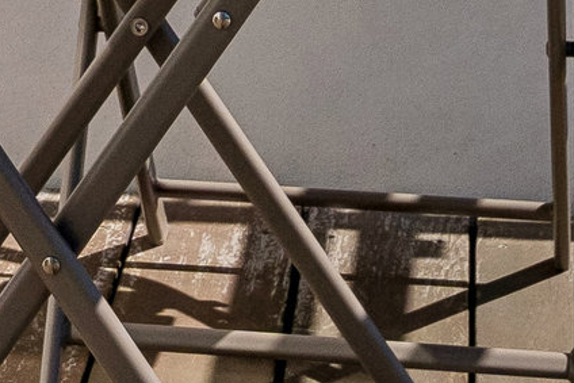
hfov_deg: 10.7
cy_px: -812
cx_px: 23
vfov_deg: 6.5
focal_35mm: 191
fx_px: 3046
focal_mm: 18
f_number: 7.1
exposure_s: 1/1600
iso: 250
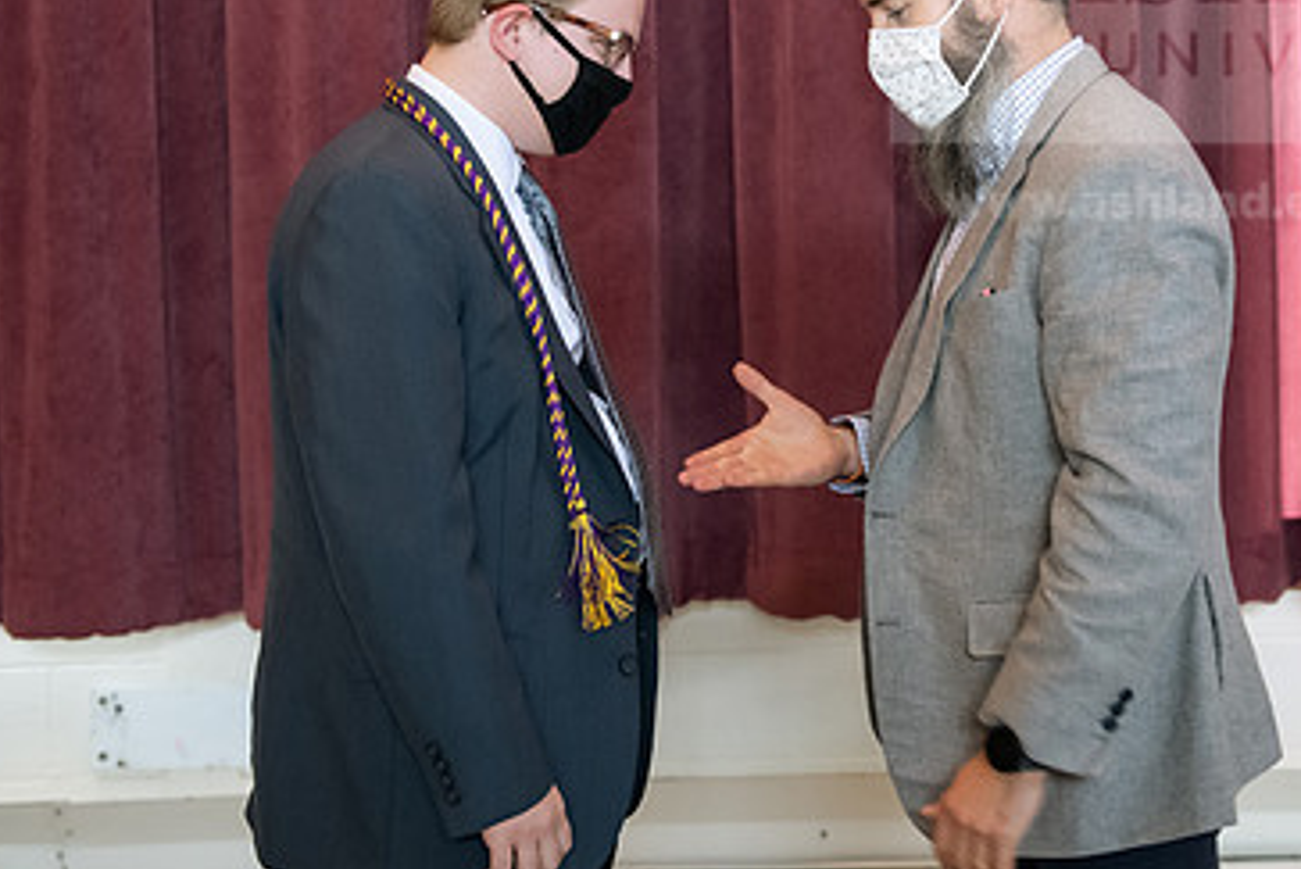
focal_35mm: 67
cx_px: 783
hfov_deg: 30.0
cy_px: 277
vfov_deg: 20.2
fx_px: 2422
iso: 2500
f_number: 3.2
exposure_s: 1/200
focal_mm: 42
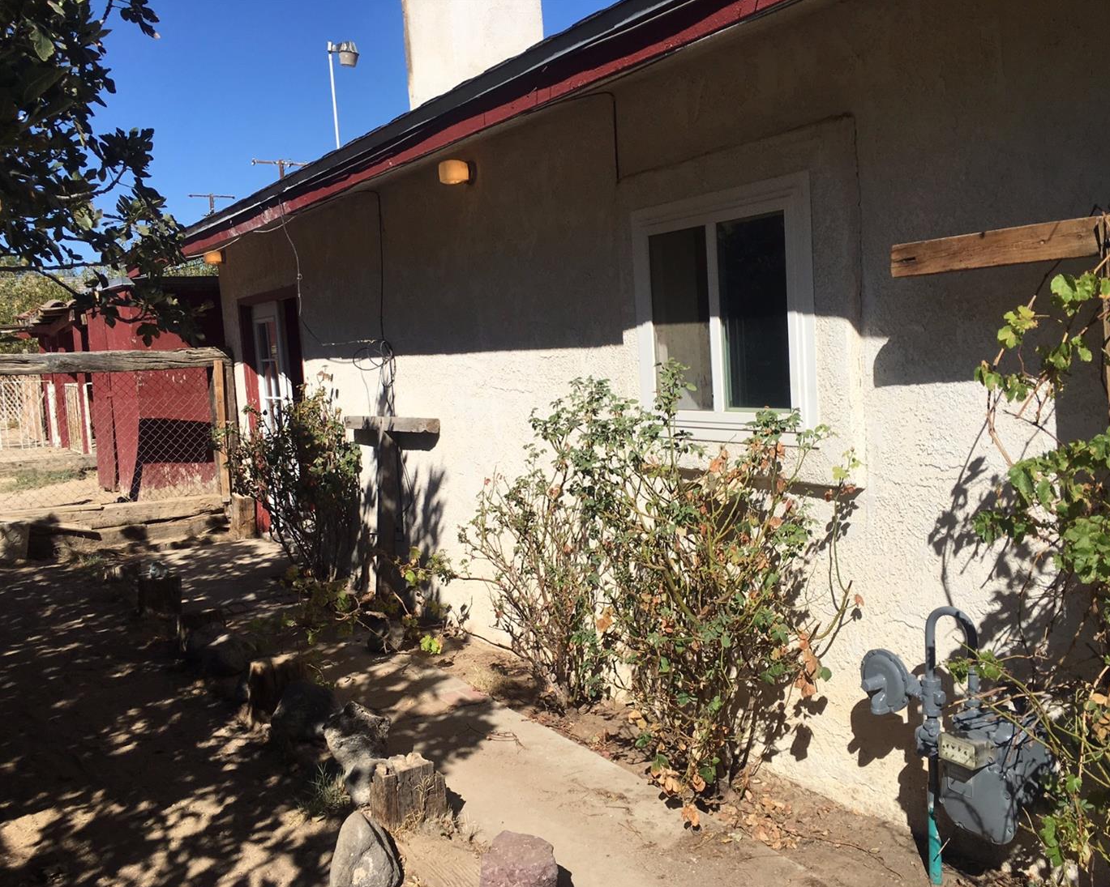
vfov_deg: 47.1
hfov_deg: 57.2
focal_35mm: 31
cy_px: 453
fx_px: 1018
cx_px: 568
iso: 25
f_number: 2.2
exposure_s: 1/3077
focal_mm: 4.15
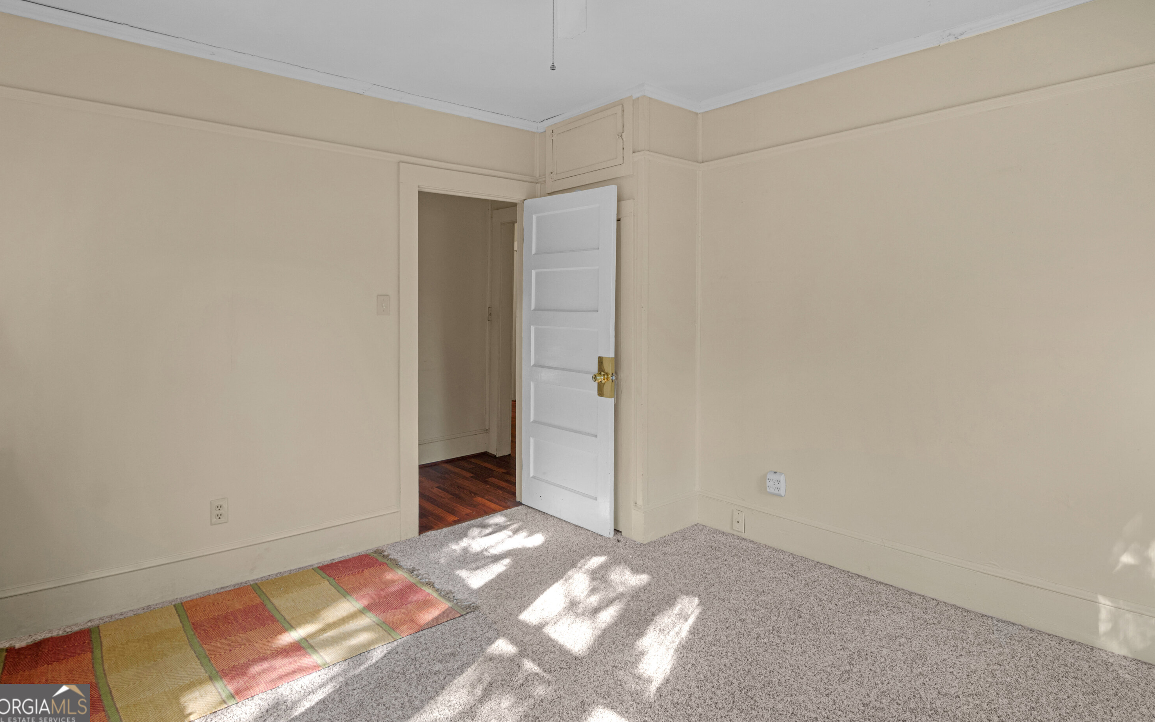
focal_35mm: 18
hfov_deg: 92.6
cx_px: 572
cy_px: 323
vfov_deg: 66.2
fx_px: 552
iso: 250
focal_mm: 11
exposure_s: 1/5
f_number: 7.1
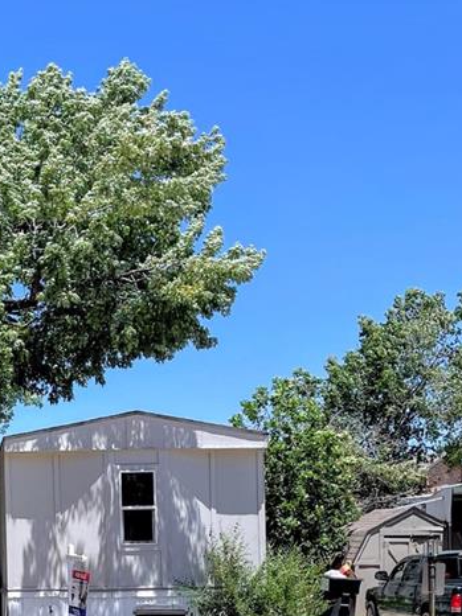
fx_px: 1193
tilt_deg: -1.2
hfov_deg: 21.4
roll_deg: +1.1
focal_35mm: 67
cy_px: 533
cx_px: 48
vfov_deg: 28.1
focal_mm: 4.2
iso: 32
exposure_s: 1/3300
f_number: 1.6
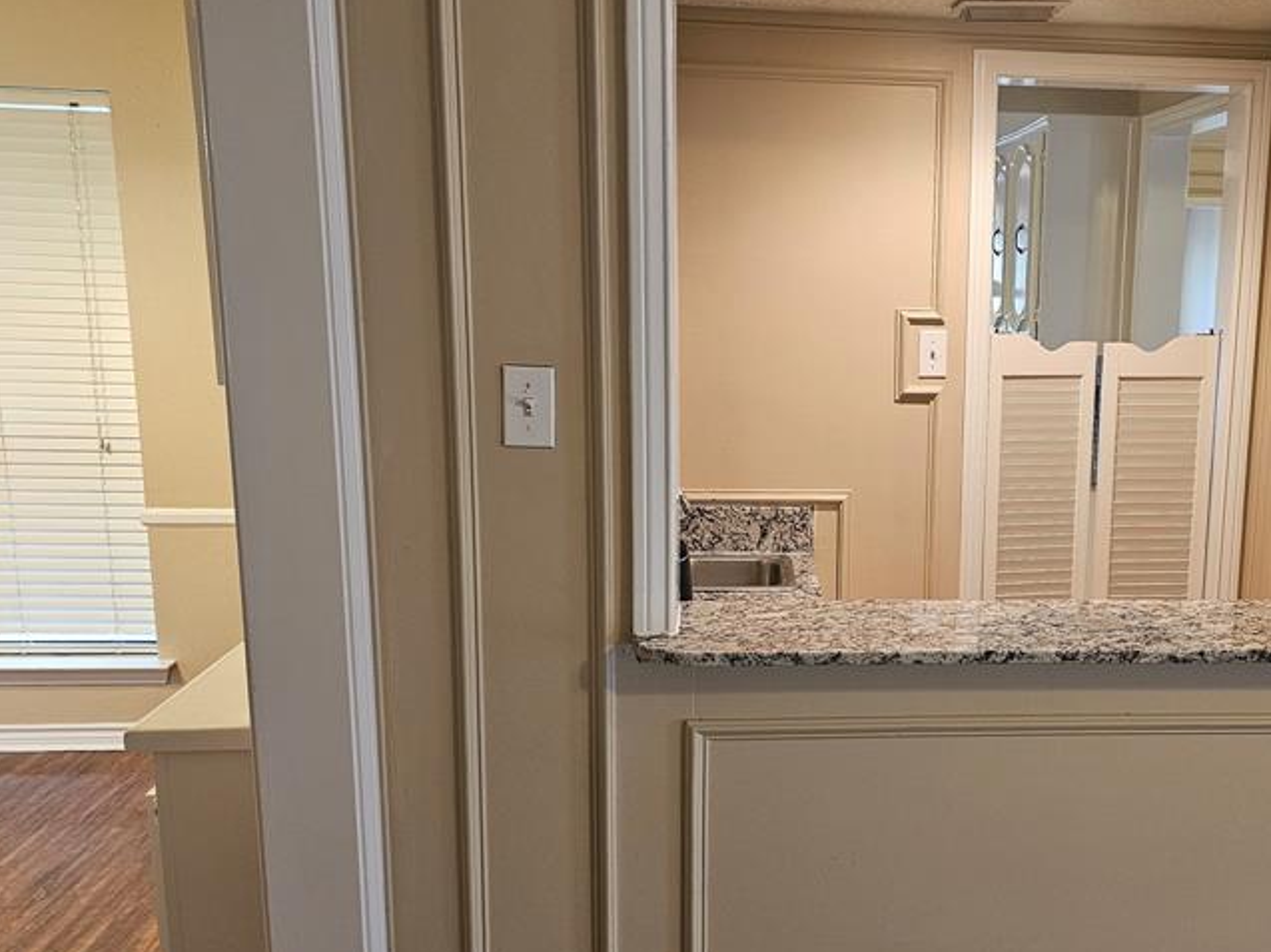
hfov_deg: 49.0
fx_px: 1358
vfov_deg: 38.5
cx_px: 878
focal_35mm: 37
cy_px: 565
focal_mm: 6.3
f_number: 1.7
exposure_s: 1/120
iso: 500
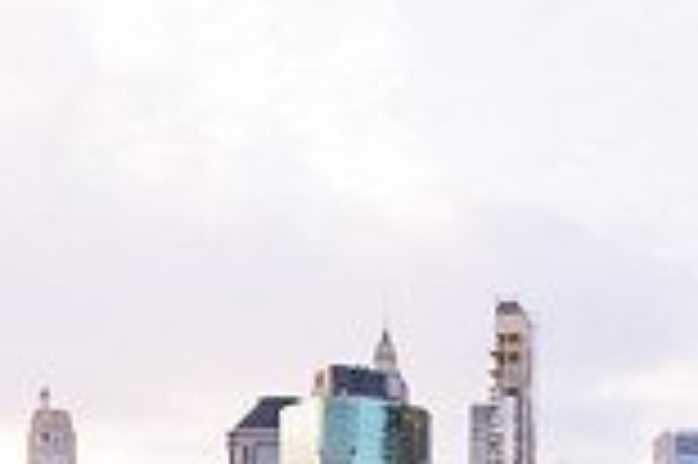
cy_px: 867
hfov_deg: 19.8
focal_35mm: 101
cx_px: 639
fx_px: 1956
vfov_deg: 12.3
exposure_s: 1/200
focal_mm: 27
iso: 250
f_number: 4
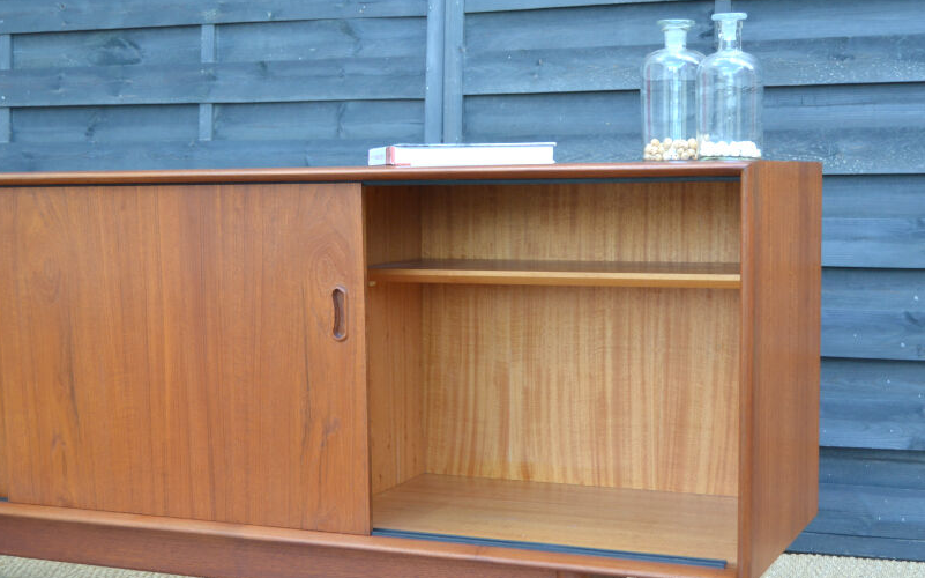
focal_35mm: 55
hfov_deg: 36.9
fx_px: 1386
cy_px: 331
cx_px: 505
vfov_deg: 23.5
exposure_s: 1/125
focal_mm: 32
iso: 360
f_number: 4.5
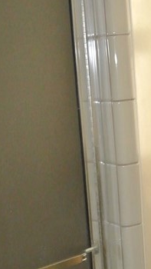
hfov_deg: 12.9
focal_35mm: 94
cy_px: 268
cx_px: 77
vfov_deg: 21.9
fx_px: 669
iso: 1100
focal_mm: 11
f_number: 3.5
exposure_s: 1/60
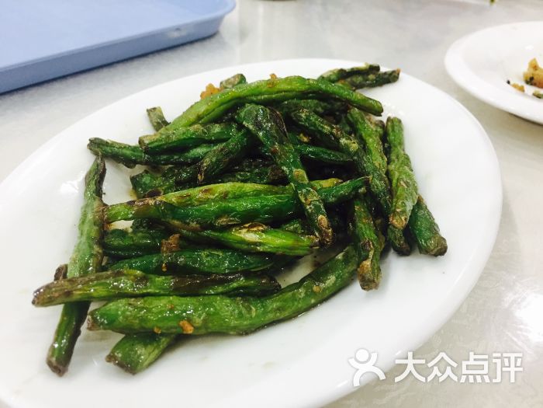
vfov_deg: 48.2
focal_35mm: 29
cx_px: 272
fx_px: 455
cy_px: 204
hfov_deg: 61.7
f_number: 2.2
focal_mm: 4.15
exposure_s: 1/33
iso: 80
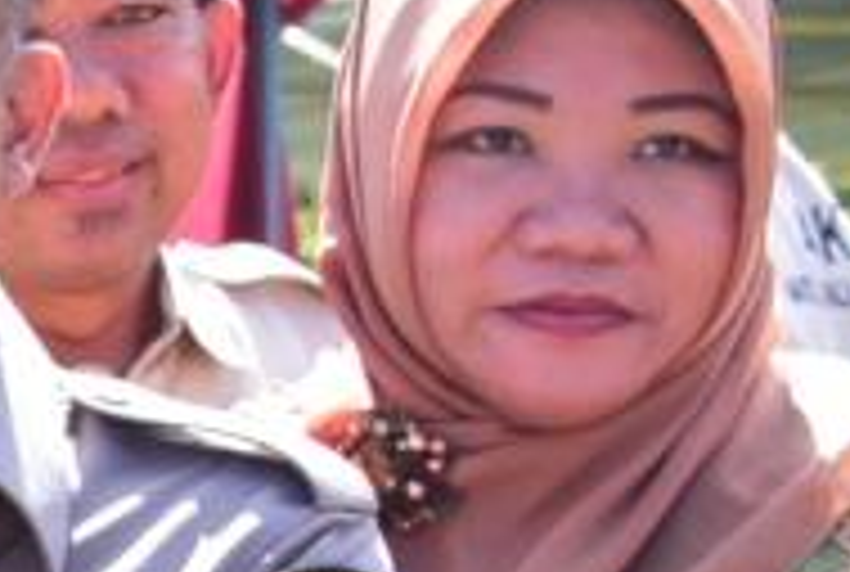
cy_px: 730
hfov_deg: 8.4
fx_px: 5372
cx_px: -1030
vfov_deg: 6.0
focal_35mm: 227
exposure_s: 1/250
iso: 320
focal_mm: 42
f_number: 5.6
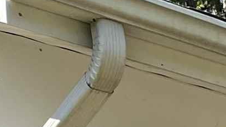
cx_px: 794
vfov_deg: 4.8
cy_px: 620
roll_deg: +1.7
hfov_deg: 7.9
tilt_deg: -3.3
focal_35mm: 213
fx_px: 1276
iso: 50
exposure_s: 1/621
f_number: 1.6
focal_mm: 5.1
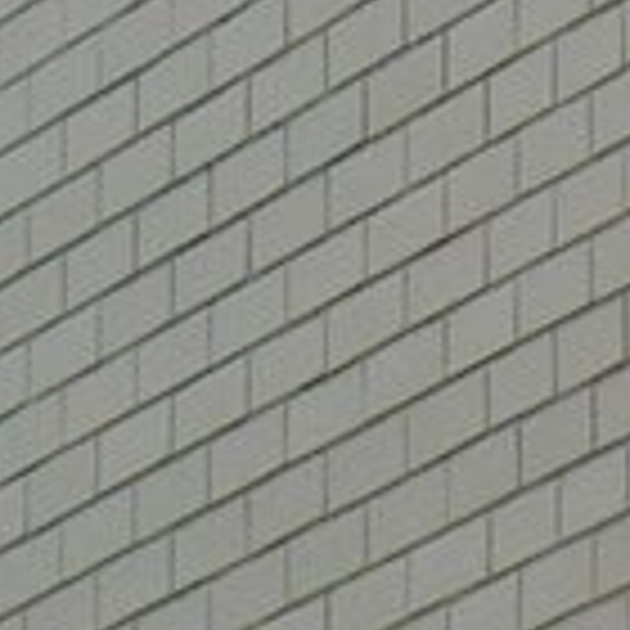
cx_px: -554
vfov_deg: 2.1
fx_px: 17317
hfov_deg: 2.1
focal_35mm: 841
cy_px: -1386
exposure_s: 1/1500
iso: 800
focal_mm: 90
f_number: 8
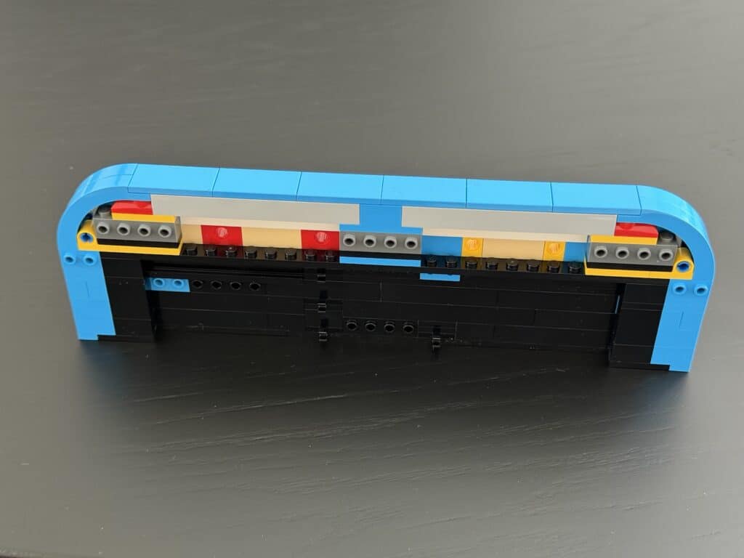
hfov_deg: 39.7
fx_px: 1032
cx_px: 372
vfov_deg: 30.3
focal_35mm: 48
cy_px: 279
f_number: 1.78
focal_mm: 6.76
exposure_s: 1/40
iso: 400
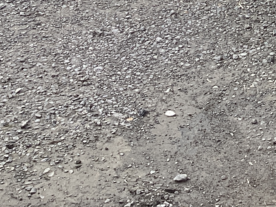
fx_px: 885
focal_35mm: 111
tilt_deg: -20.3
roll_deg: -1.2
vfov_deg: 12.6
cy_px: -107
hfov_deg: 16.1
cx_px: 428
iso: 25
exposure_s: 1/476
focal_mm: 3.3
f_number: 2.4
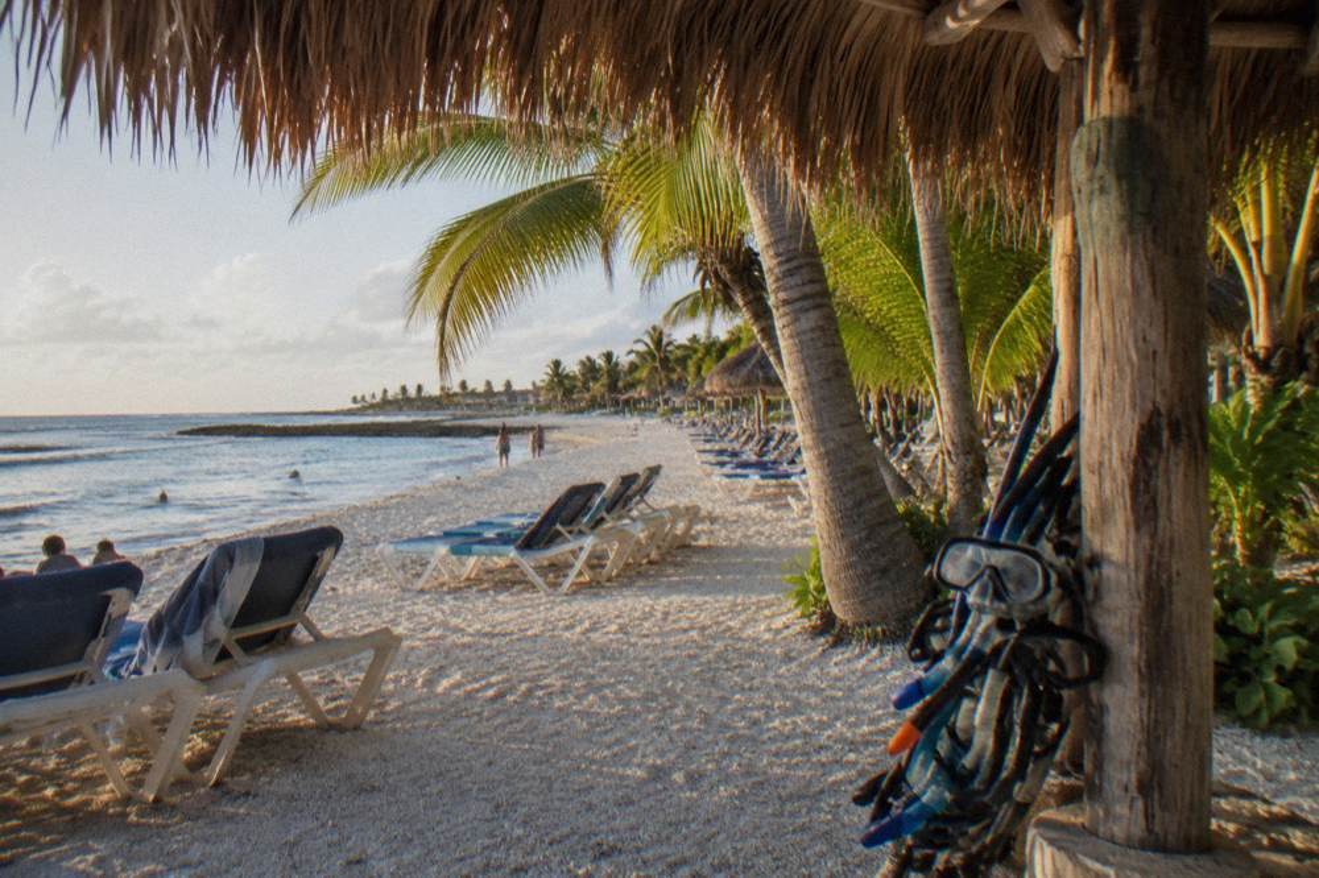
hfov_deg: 41.1
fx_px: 1758
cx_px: 660
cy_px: 439
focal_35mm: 48
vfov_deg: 28.1
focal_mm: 48
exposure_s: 1/1600
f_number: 4
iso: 500
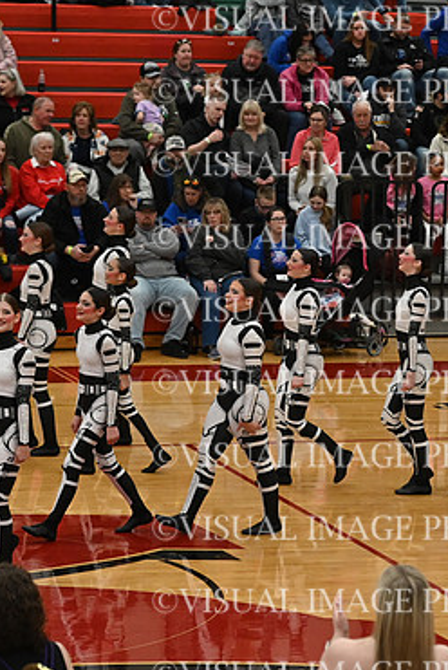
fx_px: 3055
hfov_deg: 8.4
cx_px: 414
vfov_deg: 12.5
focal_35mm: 164
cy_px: 346
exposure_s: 1/400
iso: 3200
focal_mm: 70
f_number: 4
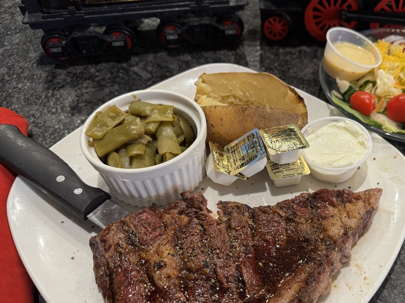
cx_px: 267
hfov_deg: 55.7
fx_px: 374
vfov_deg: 43.9
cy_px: 184
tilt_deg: -51.6
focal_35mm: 32
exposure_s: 1/60
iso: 320
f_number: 1.78
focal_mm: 6.76
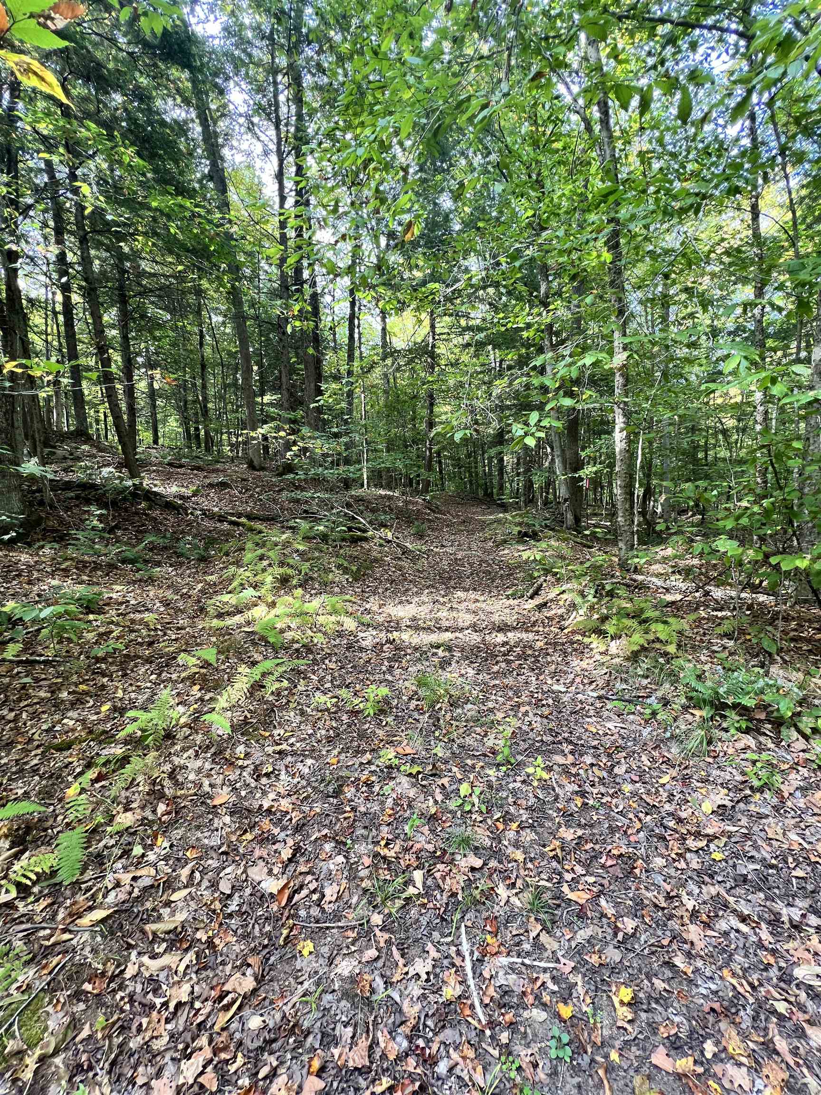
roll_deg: +1.6
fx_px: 411
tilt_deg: -6.8
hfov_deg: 89.9
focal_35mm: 13
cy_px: 548
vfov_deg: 106.2
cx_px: 410
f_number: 1.8
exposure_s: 1/99
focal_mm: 1.57
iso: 100
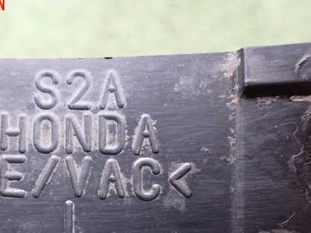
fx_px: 386
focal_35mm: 43
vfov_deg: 33.2
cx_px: 93
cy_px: 163
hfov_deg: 43.0
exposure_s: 1/60
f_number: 2.3
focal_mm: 5.4
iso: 800
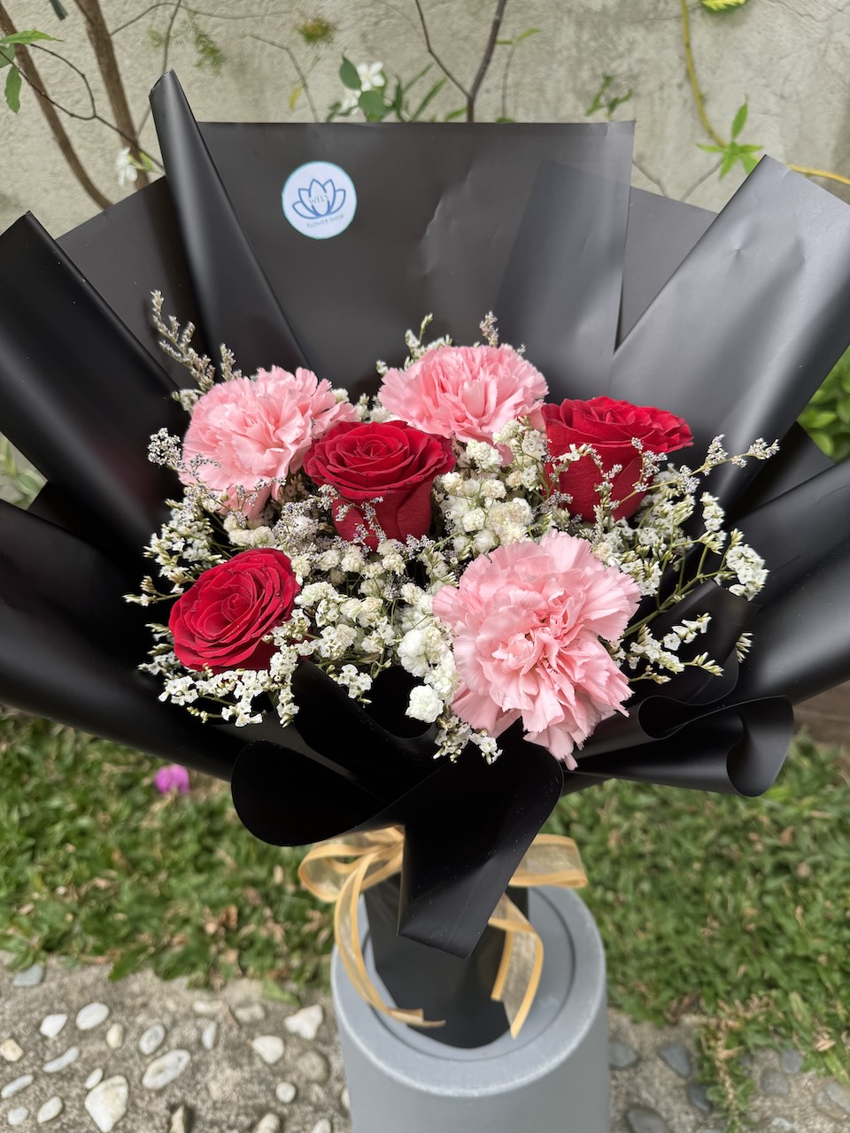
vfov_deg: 71.6
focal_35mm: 24
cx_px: 425
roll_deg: +1.1
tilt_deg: -30.3
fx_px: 786
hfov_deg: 56.8
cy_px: 566
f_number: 1.78
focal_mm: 6.76
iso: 80
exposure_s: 1/368
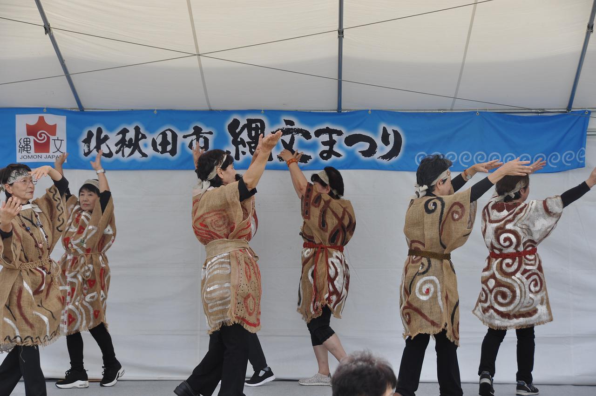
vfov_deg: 11.4
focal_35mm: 120
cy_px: 198
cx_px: 298
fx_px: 1984
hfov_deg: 17.1
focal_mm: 80
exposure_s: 1/250
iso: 200
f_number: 8
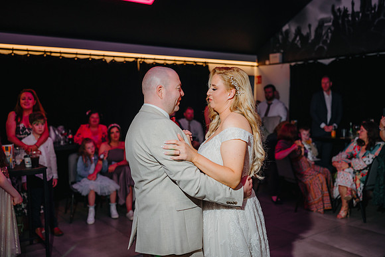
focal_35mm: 35
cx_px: 192
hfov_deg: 54.4
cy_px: 128
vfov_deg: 37.9
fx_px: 374
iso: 200
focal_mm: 35
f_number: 2
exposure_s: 1/200
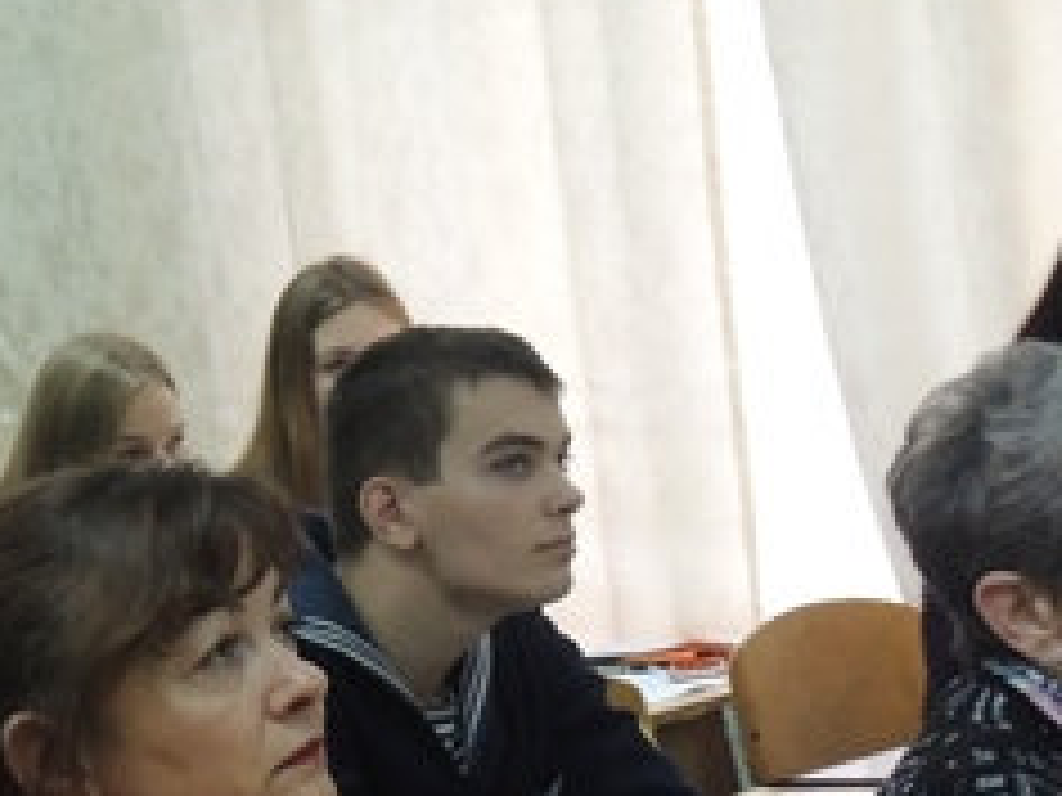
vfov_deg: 9.3
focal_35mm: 159
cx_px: 198
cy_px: 603
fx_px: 4878
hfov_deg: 12.4
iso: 400
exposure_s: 1/30
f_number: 3.5
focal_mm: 8.3
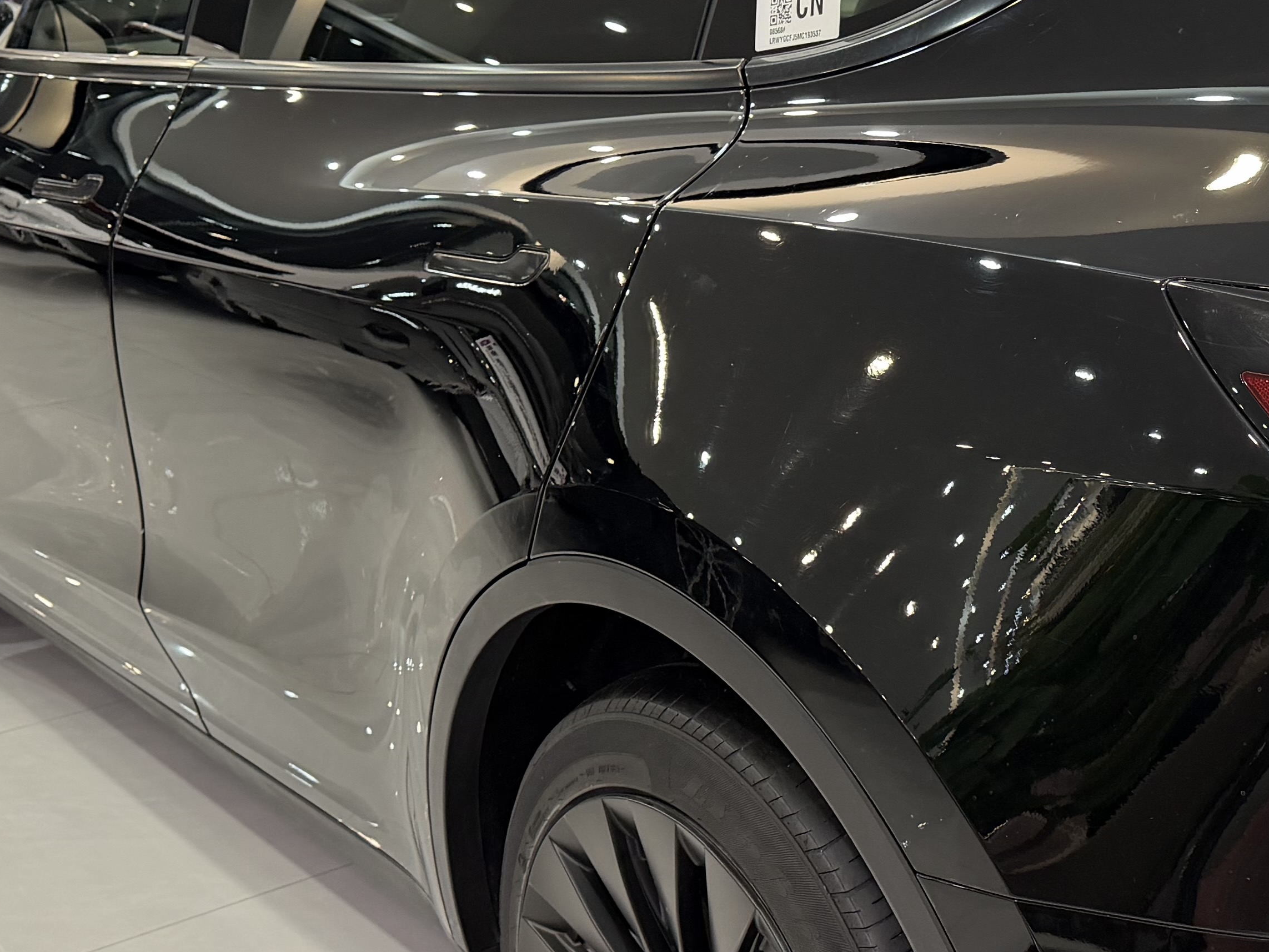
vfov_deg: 24.4
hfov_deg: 30.9
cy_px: 412
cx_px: 1107
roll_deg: +1.5
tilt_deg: -17.9
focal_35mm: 60
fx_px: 2200
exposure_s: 1/50
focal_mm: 6.76
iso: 160
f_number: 1.78
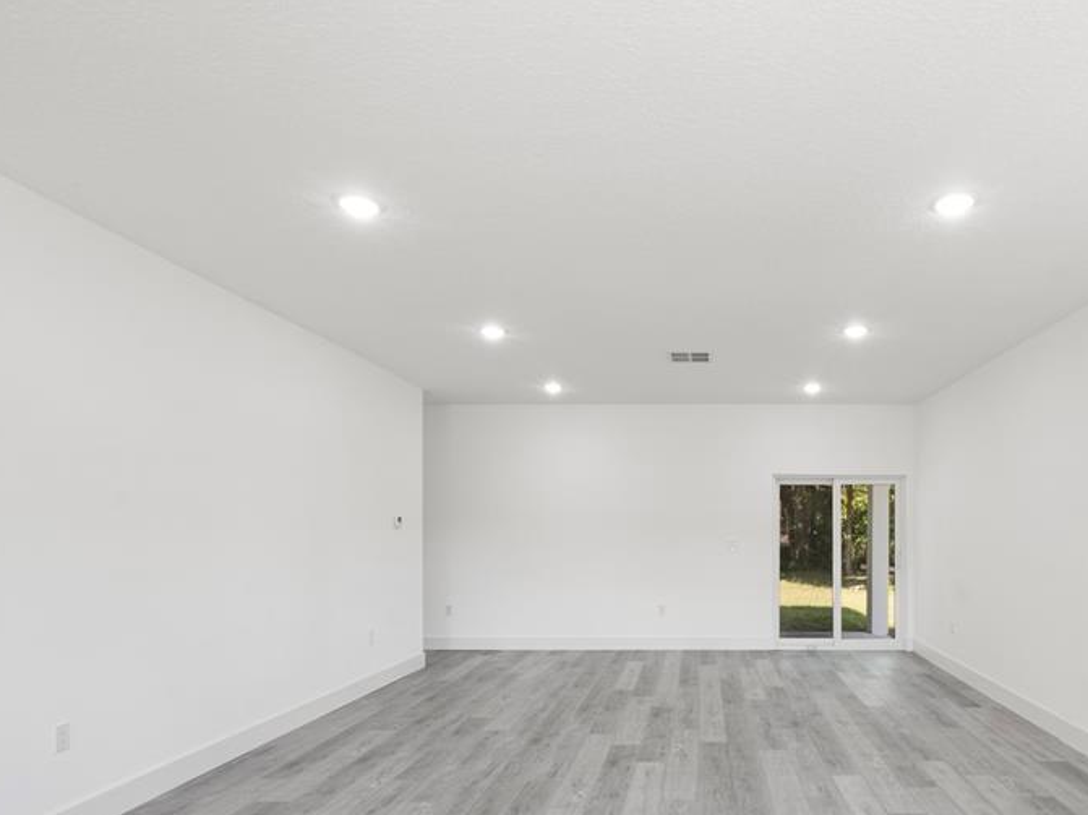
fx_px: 691
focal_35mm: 22
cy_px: 525
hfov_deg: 74.5
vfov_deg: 60.0
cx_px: 705
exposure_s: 1/3
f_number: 14
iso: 320
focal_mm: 10
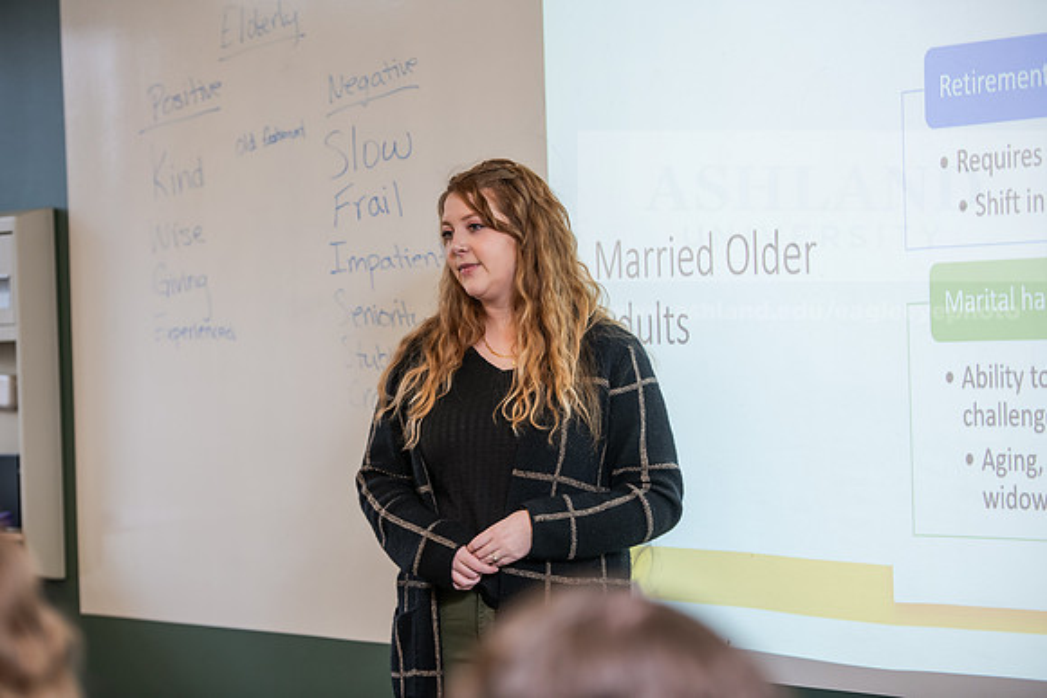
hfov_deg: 18.6
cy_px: 349
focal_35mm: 110
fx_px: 3200
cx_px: 524
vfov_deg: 12.5
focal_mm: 110
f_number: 3.2
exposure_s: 1/200
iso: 500
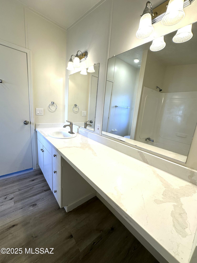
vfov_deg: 102.1
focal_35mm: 14
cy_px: 132
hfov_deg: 85.7
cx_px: 98
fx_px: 106
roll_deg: -4.9
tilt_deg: -11.5
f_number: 2.2
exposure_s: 1/120
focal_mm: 2.22
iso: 64
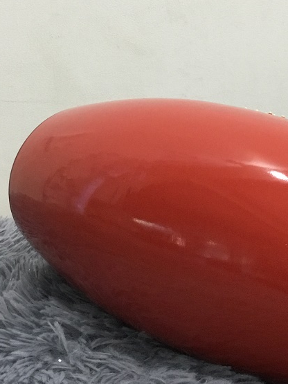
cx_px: 269
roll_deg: +0.1
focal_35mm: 67
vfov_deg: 28.9
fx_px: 744
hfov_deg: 21.4
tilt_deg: -11.4
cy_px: 165
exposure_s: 1/33
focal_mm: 3.3
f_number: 2.4
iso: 160
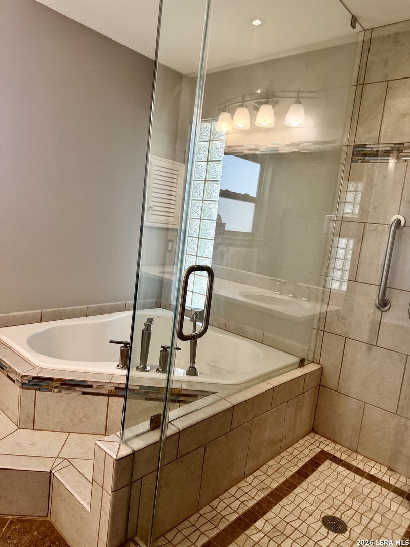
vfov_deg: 71.6
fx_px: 379
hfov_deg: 56.8
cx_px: 205
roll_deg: -6.3
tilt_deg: -7.3
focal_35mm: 24
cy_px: 274
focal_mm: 6.76
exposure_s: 1/120
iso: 200
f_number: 1.78
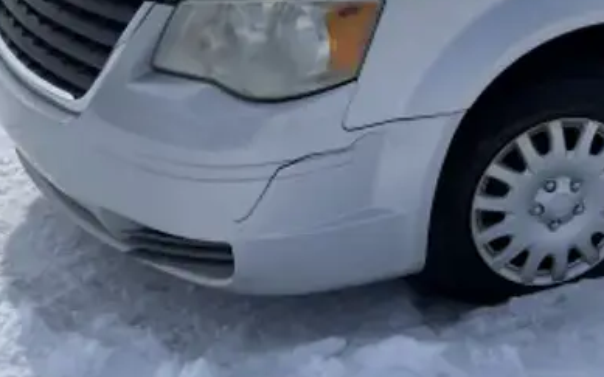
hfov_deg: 27.8
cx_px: 649
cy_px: 20
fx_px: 1119
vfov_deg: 18.7
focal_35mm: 68
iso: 32
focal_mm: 5.1
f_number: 1.6
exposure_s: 1/9174
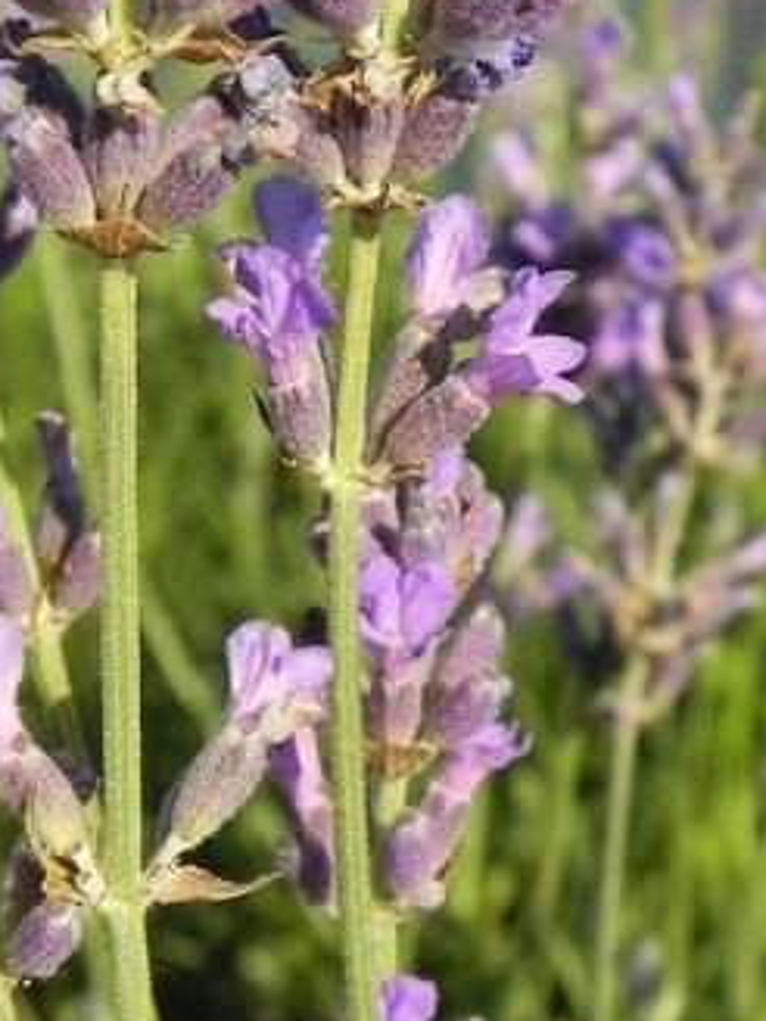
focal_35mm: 100
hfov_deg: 14.8
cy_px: 408
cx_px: 258
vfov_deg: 19.6
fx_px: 2950
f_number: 4.5
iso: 160
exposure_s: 1/640
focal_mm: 7.3
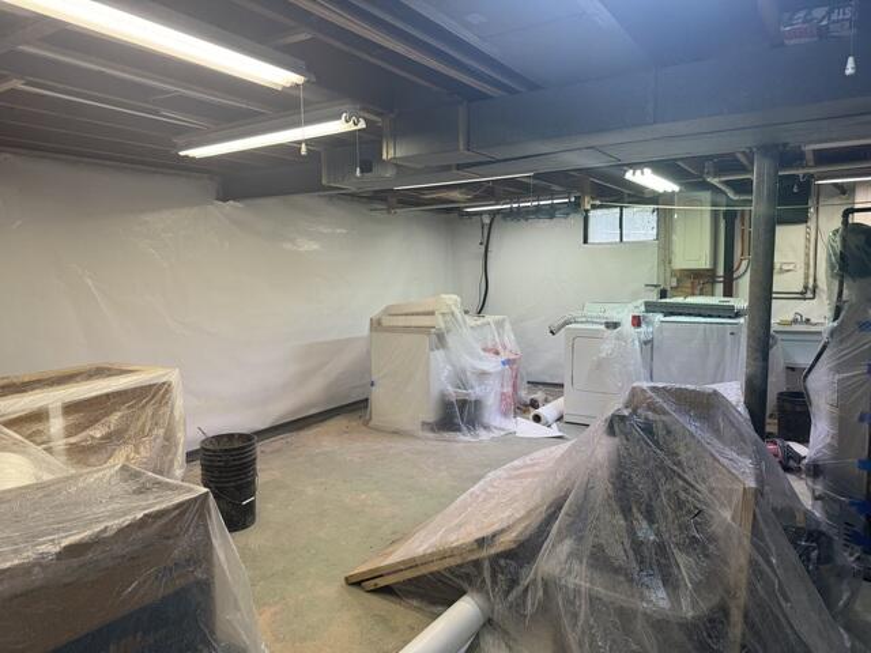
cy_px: 326
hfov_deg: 71.6
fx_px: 604
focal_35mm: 24
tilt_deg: -5.8
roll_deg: -0.3
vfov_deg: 56.8
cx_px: 436
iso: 100
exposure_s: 1/120
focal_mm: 6.76
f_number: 1.78
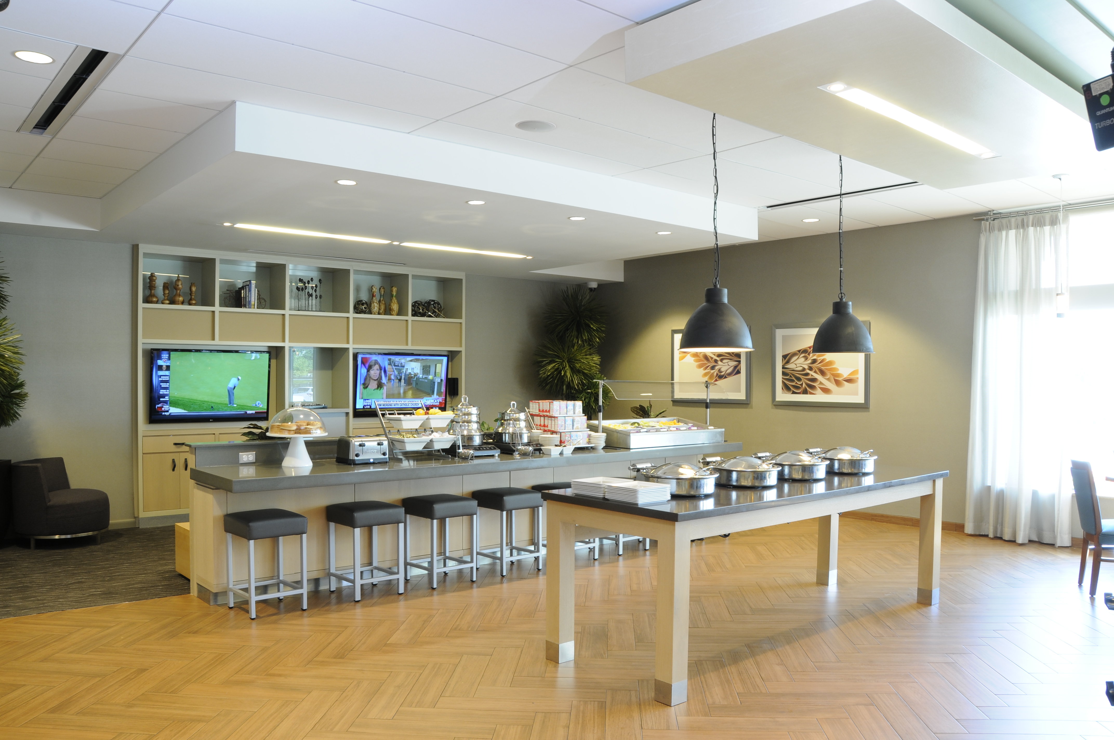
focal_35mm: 27
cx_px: 557
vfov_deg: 47.8
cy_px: 370
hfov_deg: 67.4
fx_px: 834
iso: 200
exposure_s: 1/1.6
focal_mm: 18
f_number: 13
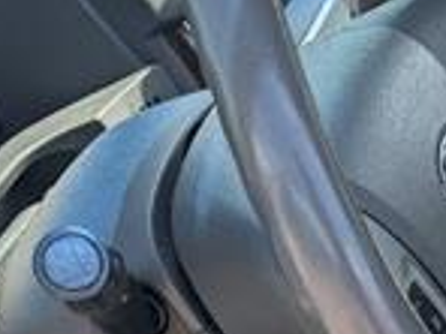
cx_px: 705
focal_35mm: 104
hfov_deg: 16.8
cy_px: 527
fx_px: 1340
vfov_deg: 13.3
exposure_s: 1/263
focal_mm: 6.9
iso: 20
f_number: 1.68
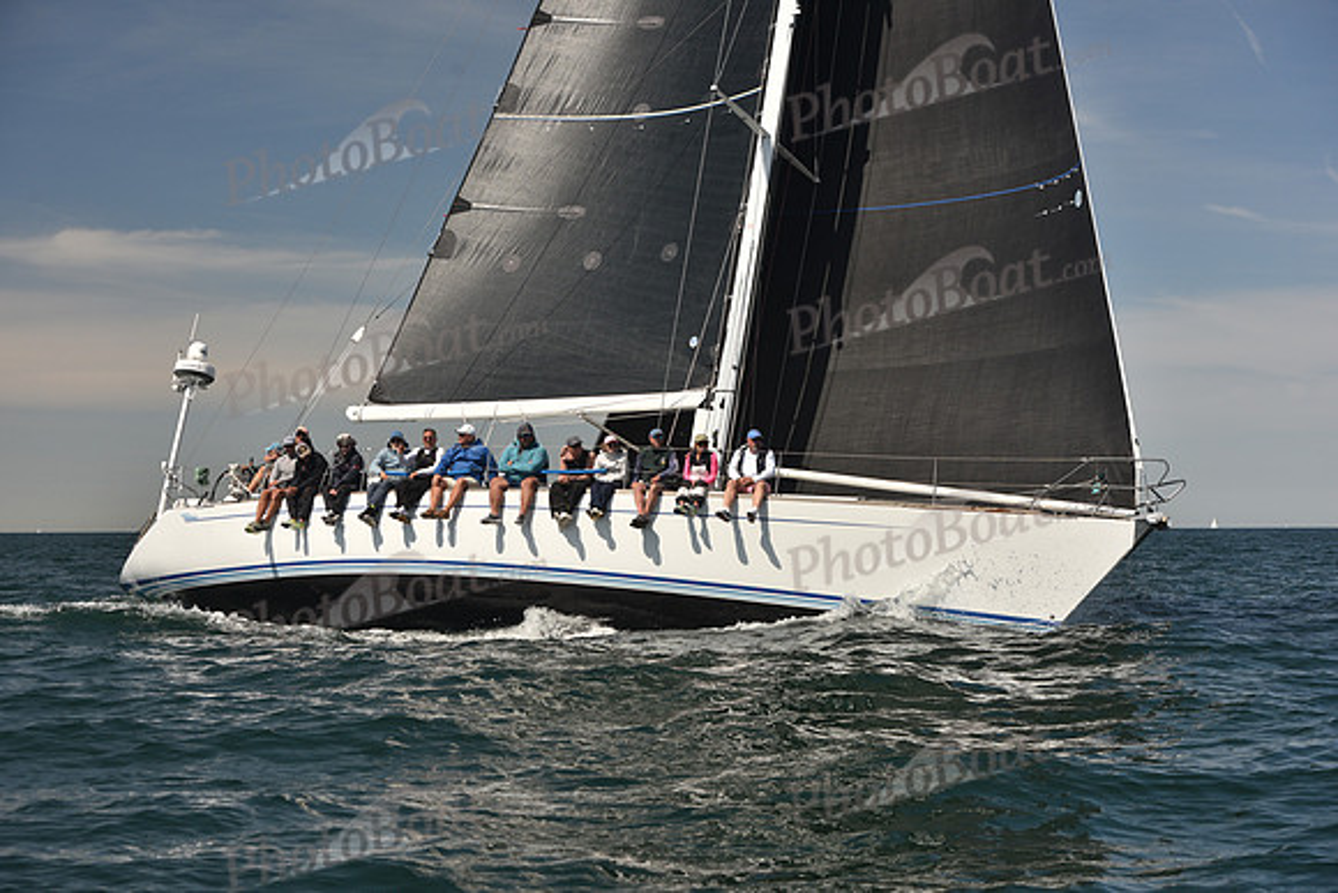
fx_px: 2602
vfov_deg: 19.5
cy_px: 446
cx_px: 669
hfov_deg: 28.8
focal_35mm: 70
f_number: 6.3
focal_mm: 70
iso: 250
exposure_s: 1/640
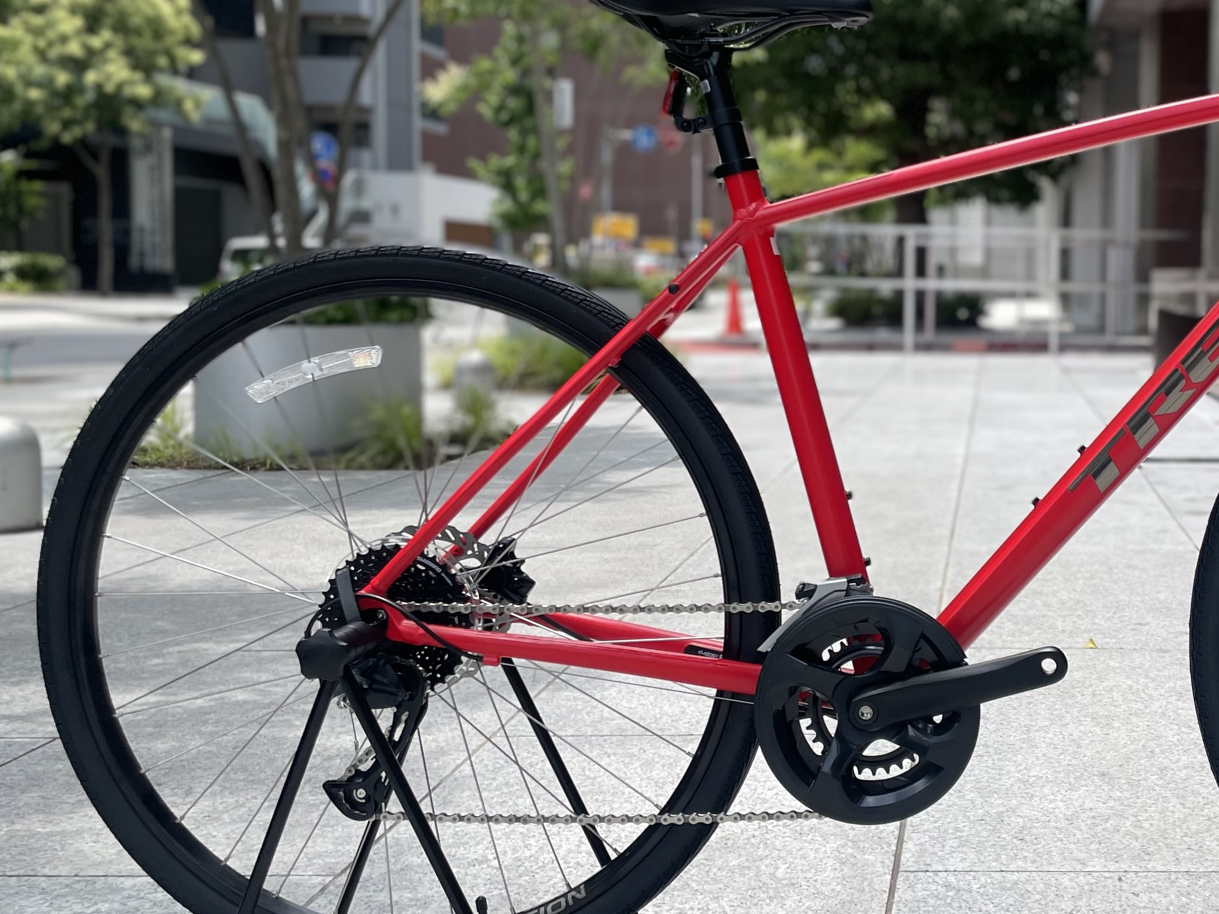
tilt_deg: -3.7
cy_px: 392
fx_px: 1690
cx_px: 1019
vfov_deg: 30.2
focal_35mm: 48
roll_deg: -0.1
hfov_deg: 37.8
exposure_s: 1/2092
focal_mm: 4.2
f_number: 1.6
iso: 50
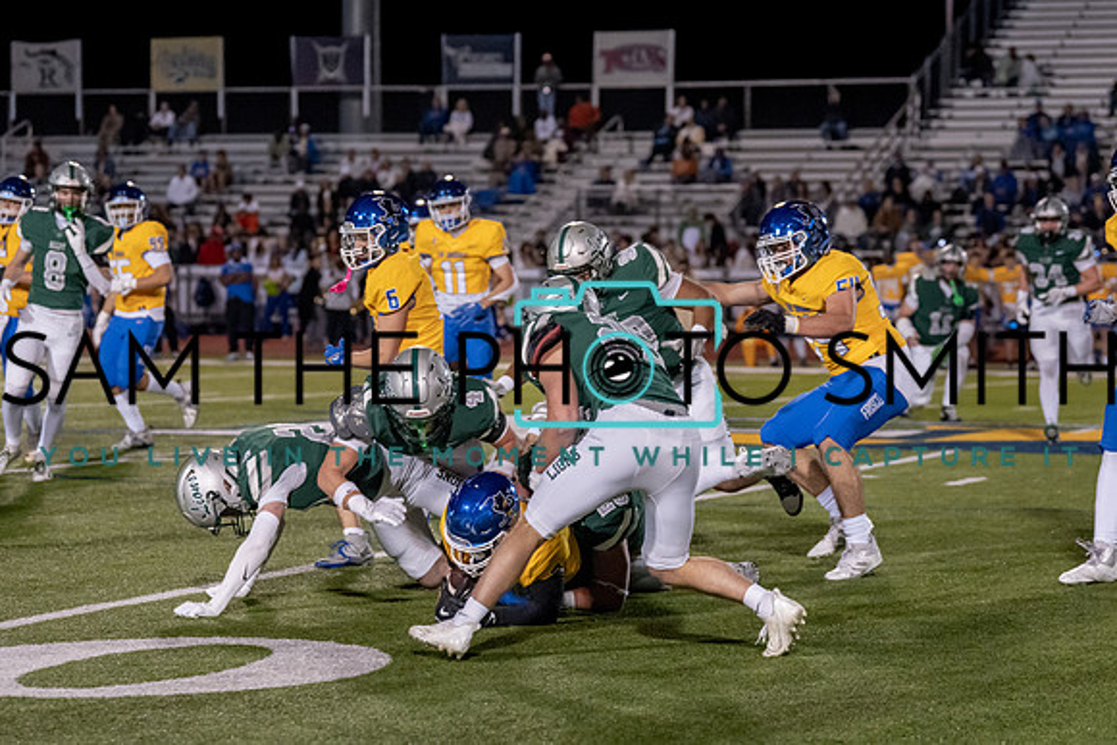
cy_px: 395
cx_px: 550
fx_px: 3768
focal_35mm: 121
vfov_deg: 11.3
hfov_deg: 16.9
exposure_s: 1/1000
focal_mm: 84
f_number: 2.8
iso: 4000
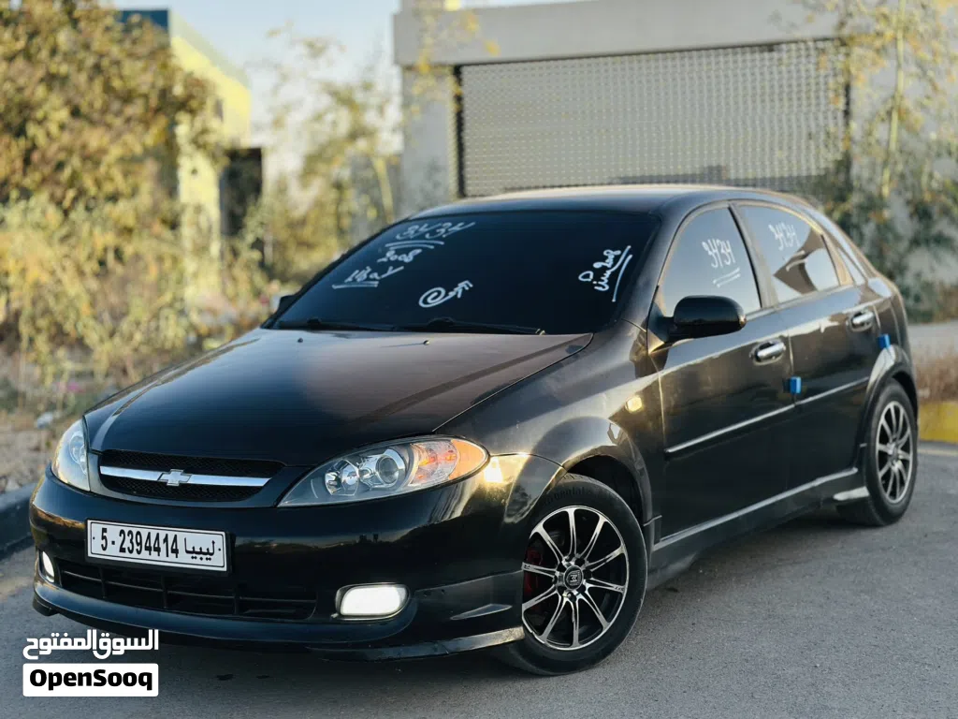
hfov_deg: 39.7
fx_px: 1328
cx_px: 479
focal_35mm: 48
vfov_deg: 30.3
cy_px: 360
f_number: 1.78
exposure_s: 1/935
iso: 80
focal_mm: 6.86
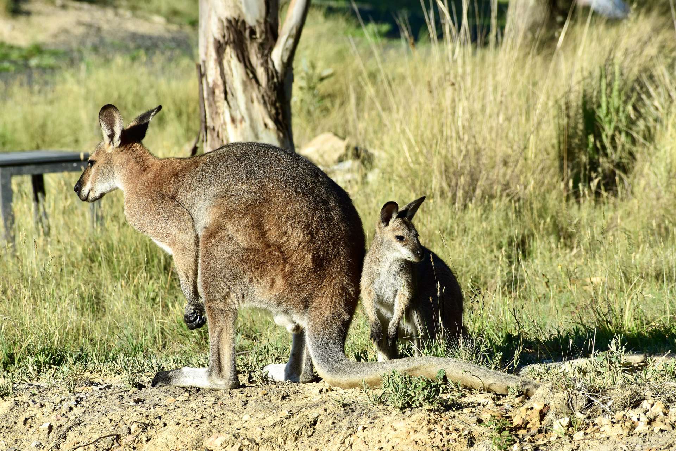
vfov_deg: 4.4
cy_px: 226
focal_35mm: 315
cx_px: 338
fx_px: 5915
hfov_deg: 6.5
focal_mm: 210
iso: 400
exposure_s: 1/400
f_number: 11
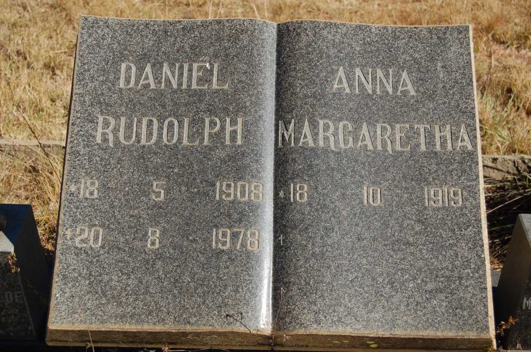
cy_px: 176
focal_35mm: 68
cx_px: 266
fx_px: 994
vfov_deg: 20.1
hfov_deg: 29.9
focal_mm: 45
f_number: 6.3
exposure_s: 1/500
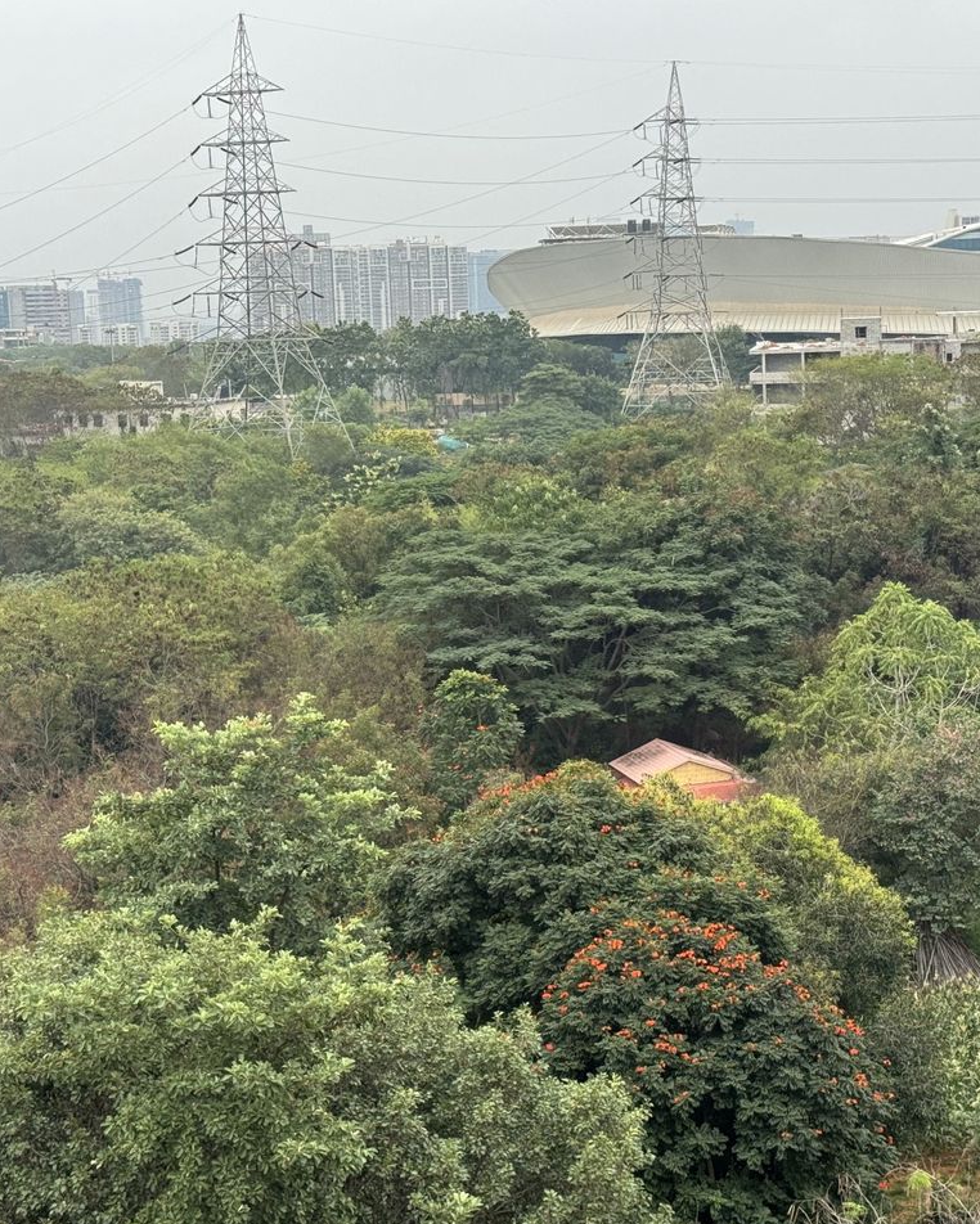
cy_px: 615
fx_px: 2283
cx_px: 550
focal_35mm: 63
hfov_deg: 24.2
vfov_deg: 30.0
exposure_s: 1/121
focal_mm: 6.86
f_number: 1.78
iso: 80
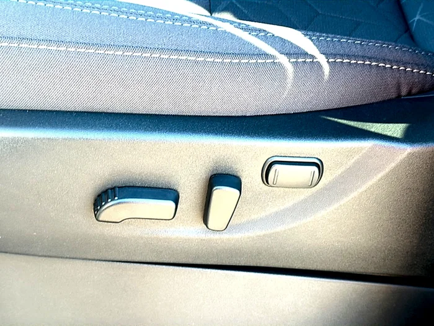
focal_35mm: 51
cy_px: 163
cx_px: 217
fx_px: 639
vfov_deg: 28.6
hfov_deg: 37.5
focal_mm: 6.86
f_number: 1.78
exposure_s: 1/95
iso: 64
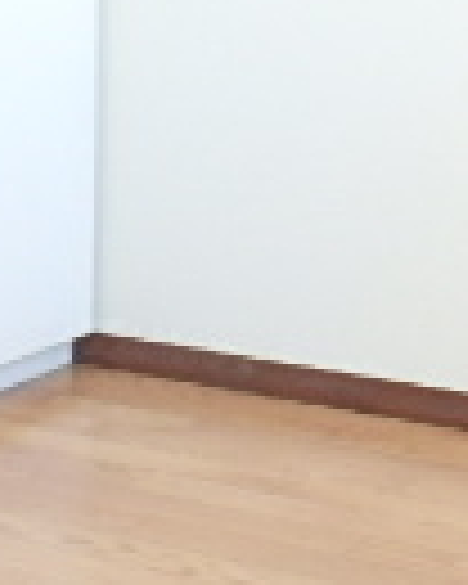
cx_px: 526
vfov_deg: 18.1
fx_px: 1749
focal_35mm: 101
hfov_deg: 14.8
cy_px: -104
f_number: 3.5
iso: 200
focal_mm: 3.7
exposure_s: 1/30
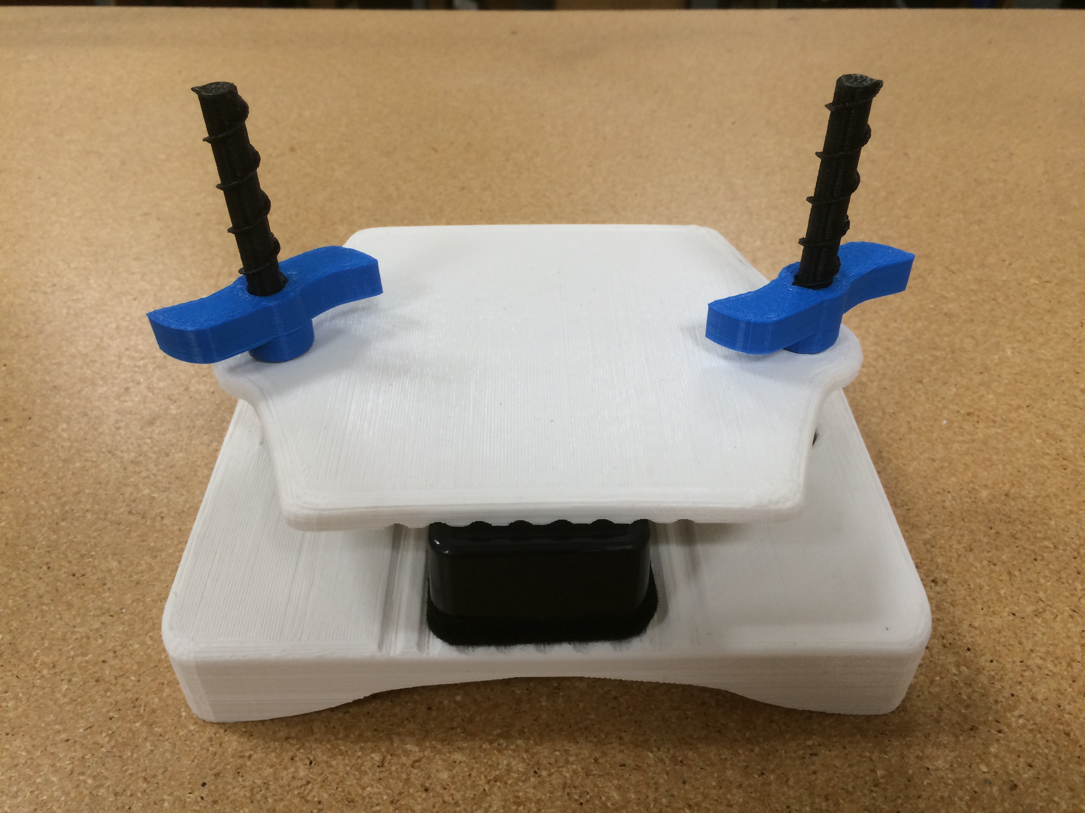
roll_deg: +0.4
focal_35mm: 29
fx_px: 909
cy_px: 406
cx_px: 542
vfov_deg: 48.2
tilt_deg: -40.3
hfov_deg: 61.7
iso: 40
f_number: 2.2
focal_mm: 4.15
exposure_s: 1/40
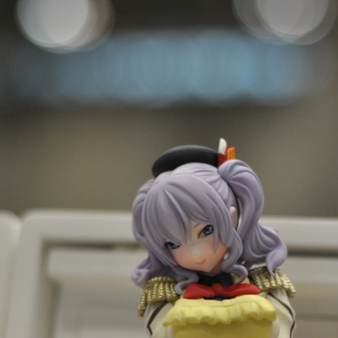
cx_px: 212
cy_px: 366
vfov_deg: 12.4
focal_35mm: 139
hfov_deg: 12.6
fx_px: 1536
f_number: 2.2
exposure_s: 1/160
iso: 400
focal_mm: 50
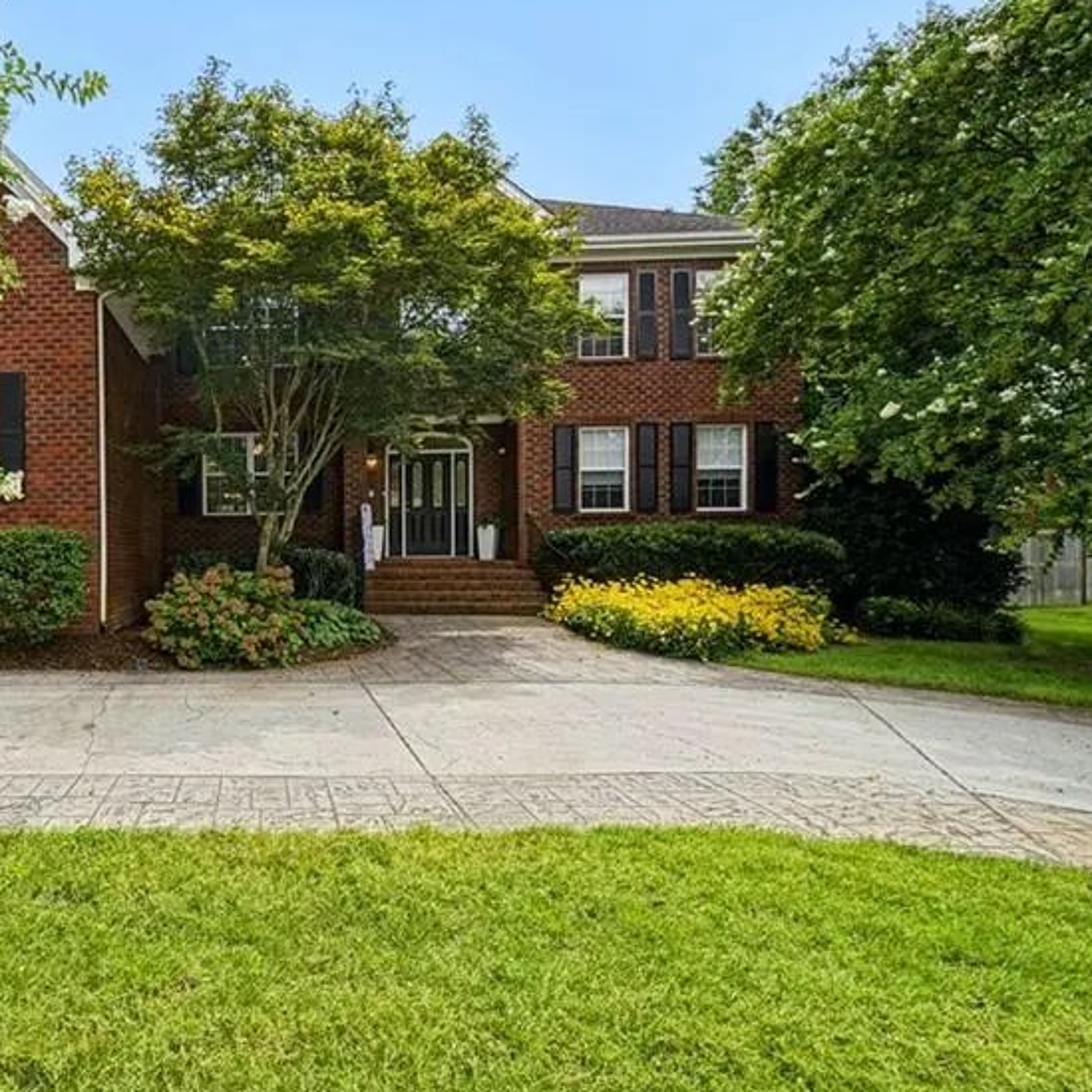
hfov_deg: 71.4
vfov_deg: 77.6
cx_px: 251
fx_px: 678
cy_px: 570
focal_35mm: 19
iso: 250
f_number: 8
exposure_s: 1/125
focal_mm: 12
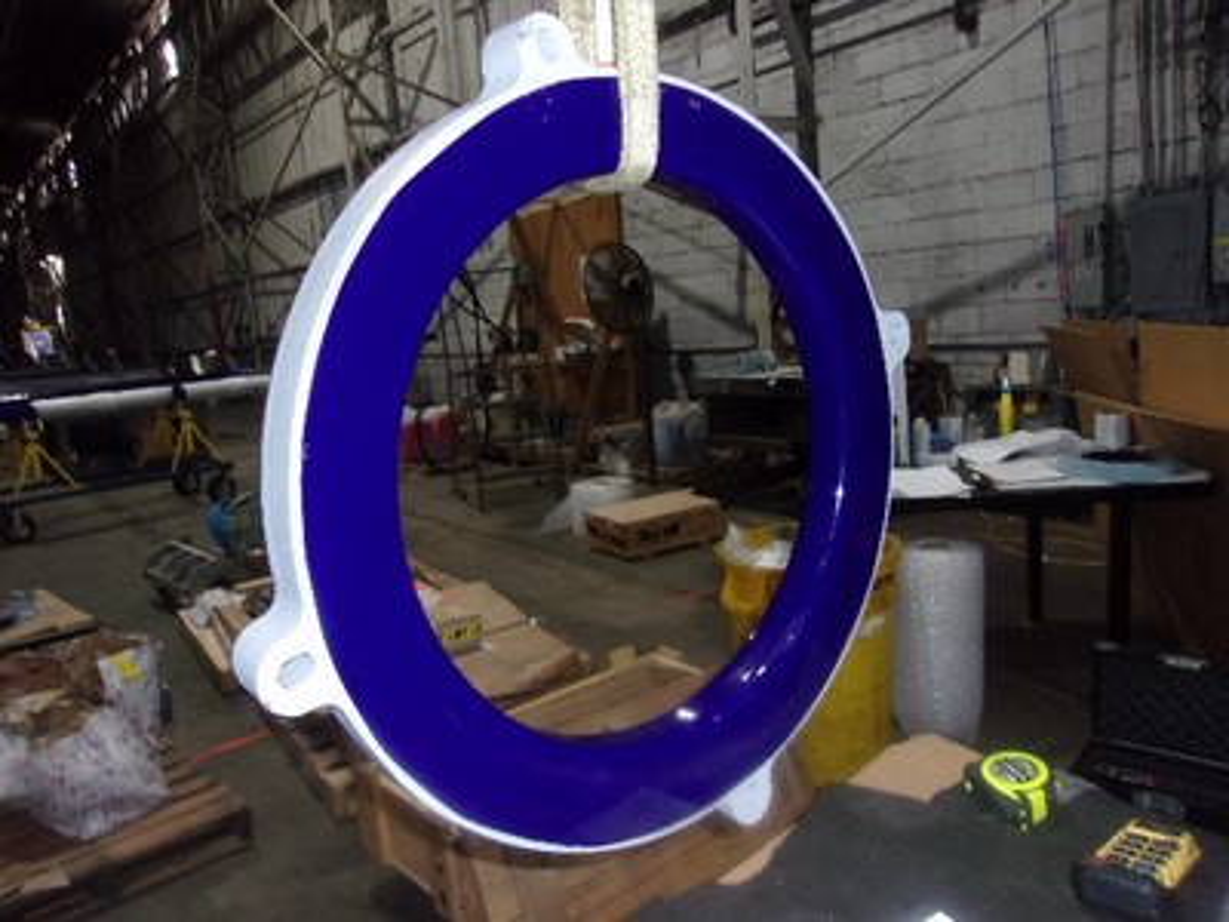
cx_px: 614
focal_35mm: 27
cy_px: 461
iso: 200
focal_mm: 4.9
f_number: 3
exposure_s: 1/34
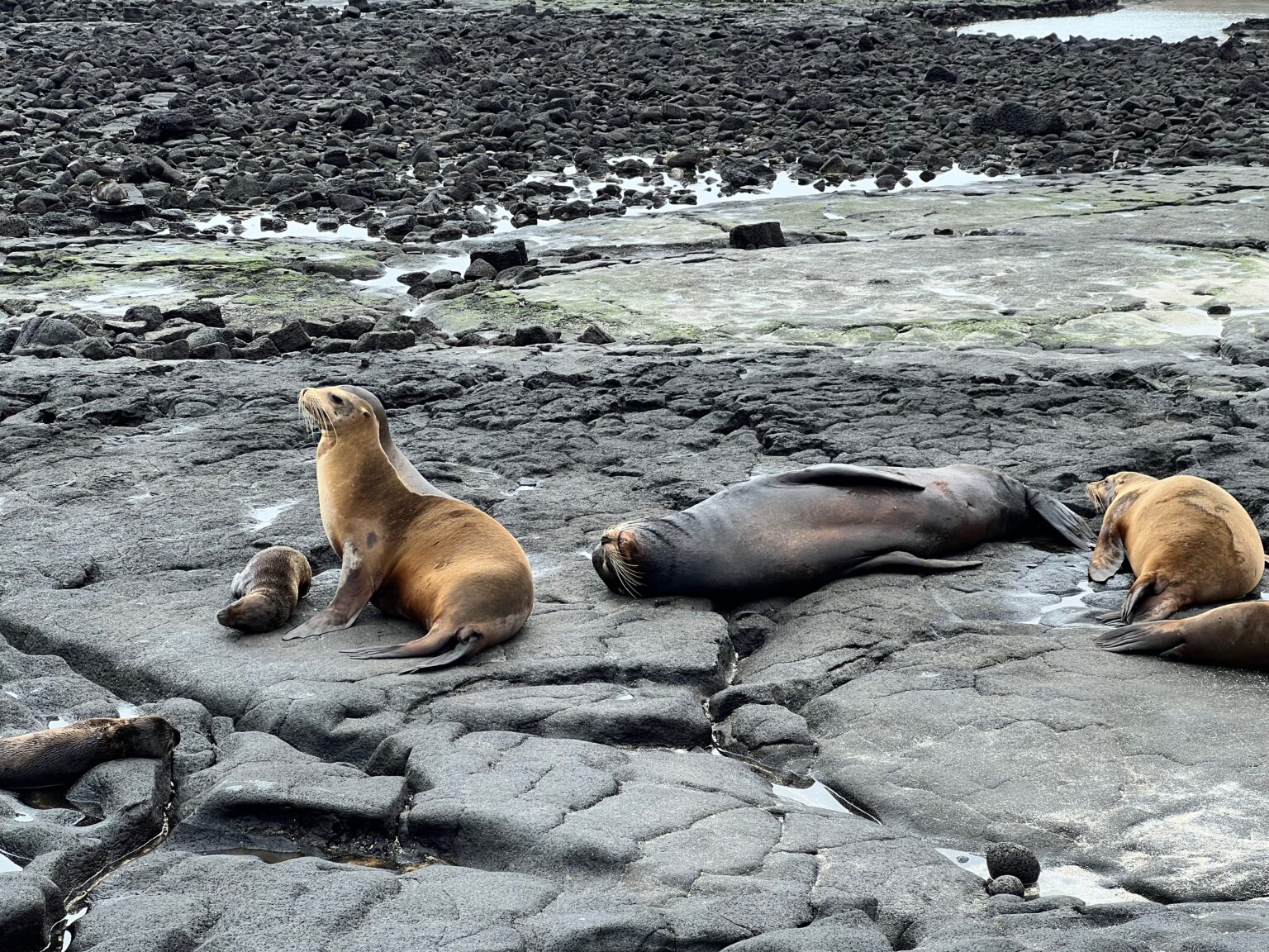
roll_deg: +1.2
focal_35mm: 77
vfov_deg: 19.1
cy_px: 476
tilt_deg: -11.6
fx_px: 2823
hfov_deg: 25.3
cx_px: 634
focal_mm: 9
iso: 32
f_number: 2.8
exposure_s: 1/300
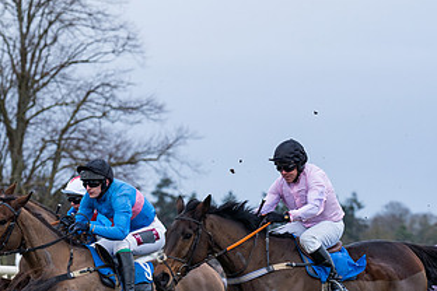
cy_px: 238
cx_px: -16
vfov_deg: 4.6
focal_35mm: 300
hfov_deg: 6.8
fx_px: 3641
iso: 400
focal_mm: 135
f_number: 4.5
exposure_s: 1/1600
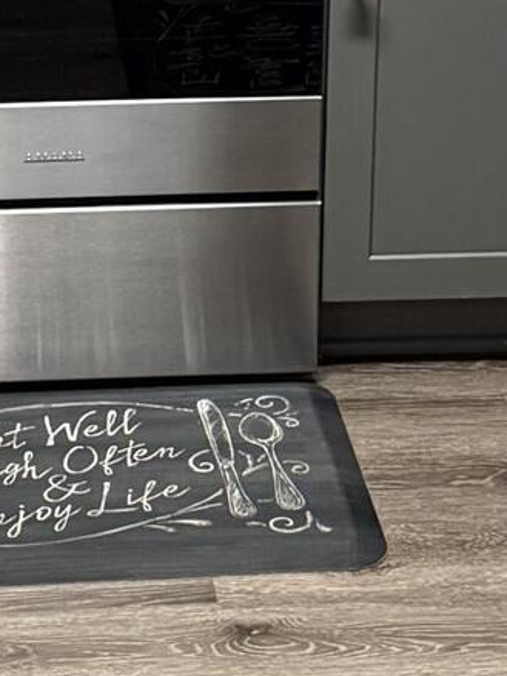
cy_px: -293
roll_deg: -0.5
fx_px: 2462
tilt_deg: -14.5
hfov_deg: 11.7
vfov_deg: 14.7
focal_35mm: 126
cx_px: 89
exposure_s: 1/60
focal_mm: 6.76
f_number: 1.78
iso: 500
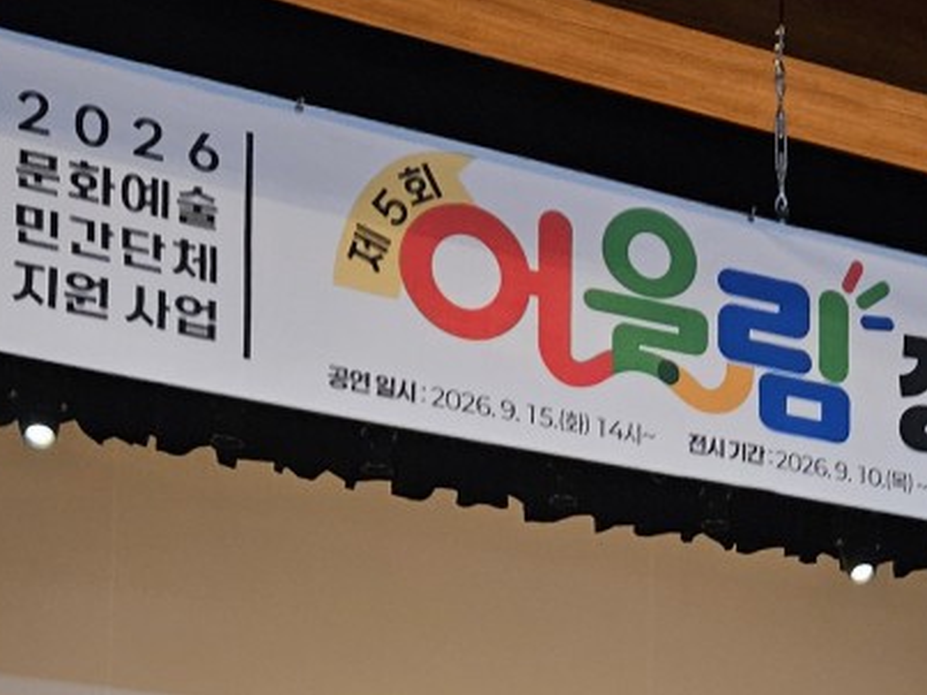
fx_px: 1954
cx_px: 702
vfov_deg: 18.1
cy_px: 1029
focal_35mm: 73
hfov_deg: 26.3
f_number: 1.8
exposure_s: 1/30
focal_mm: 5.4
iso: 640
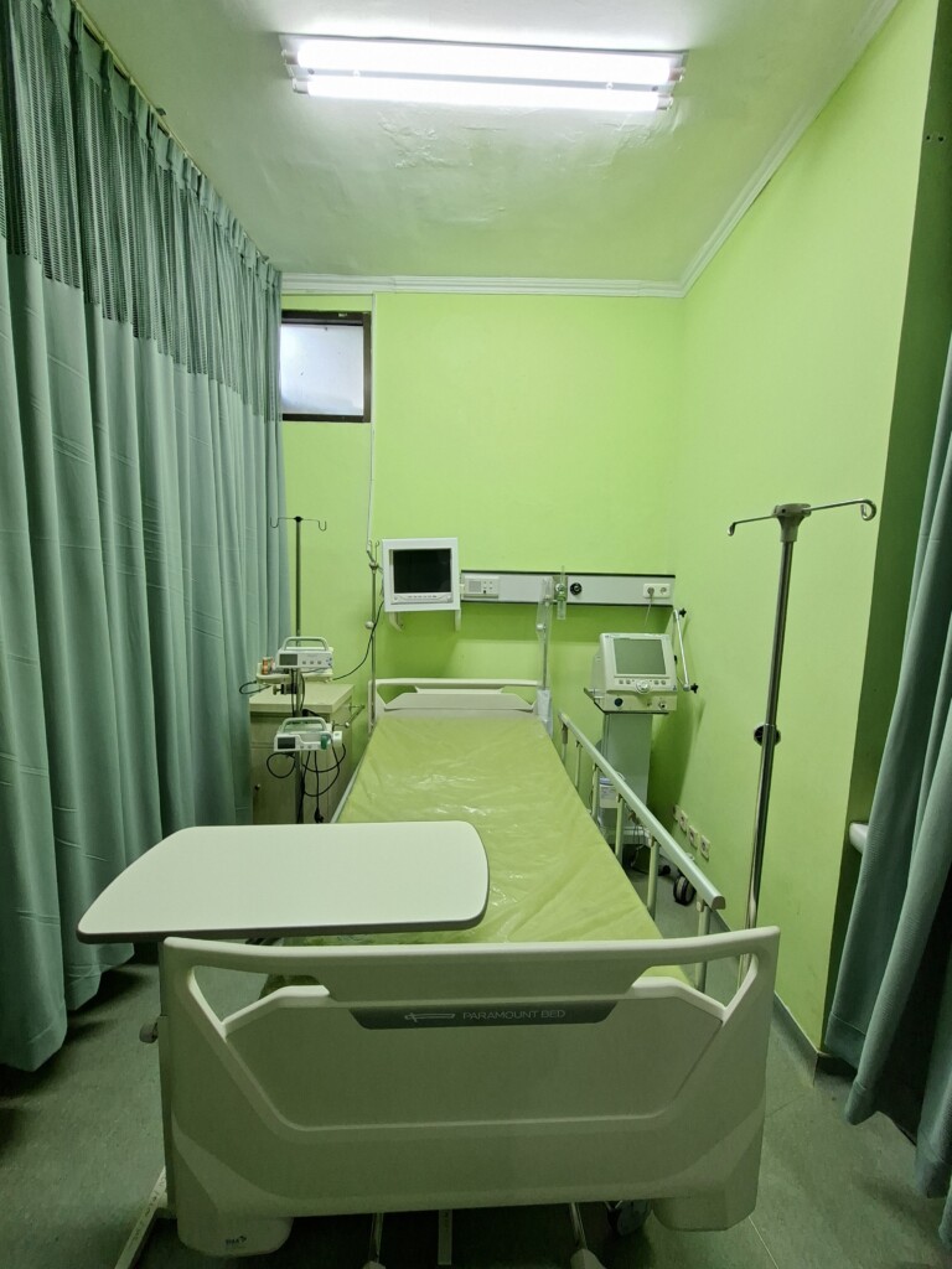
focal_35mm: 13
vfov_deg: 106.2
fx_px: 477
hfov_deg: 89.9
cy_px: 634
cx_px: 476
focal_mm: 1.74
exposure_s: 1/40
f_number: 2.2
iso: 200
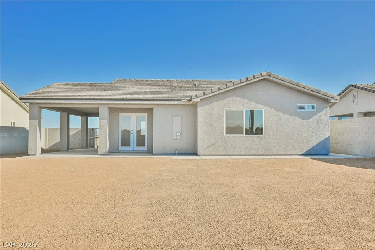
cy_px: 125
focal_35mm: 26
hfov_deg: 68.4
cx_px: 188
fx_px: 276
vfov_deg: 48.7
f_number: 8
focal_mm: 26.5
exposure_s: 1/160
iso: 64
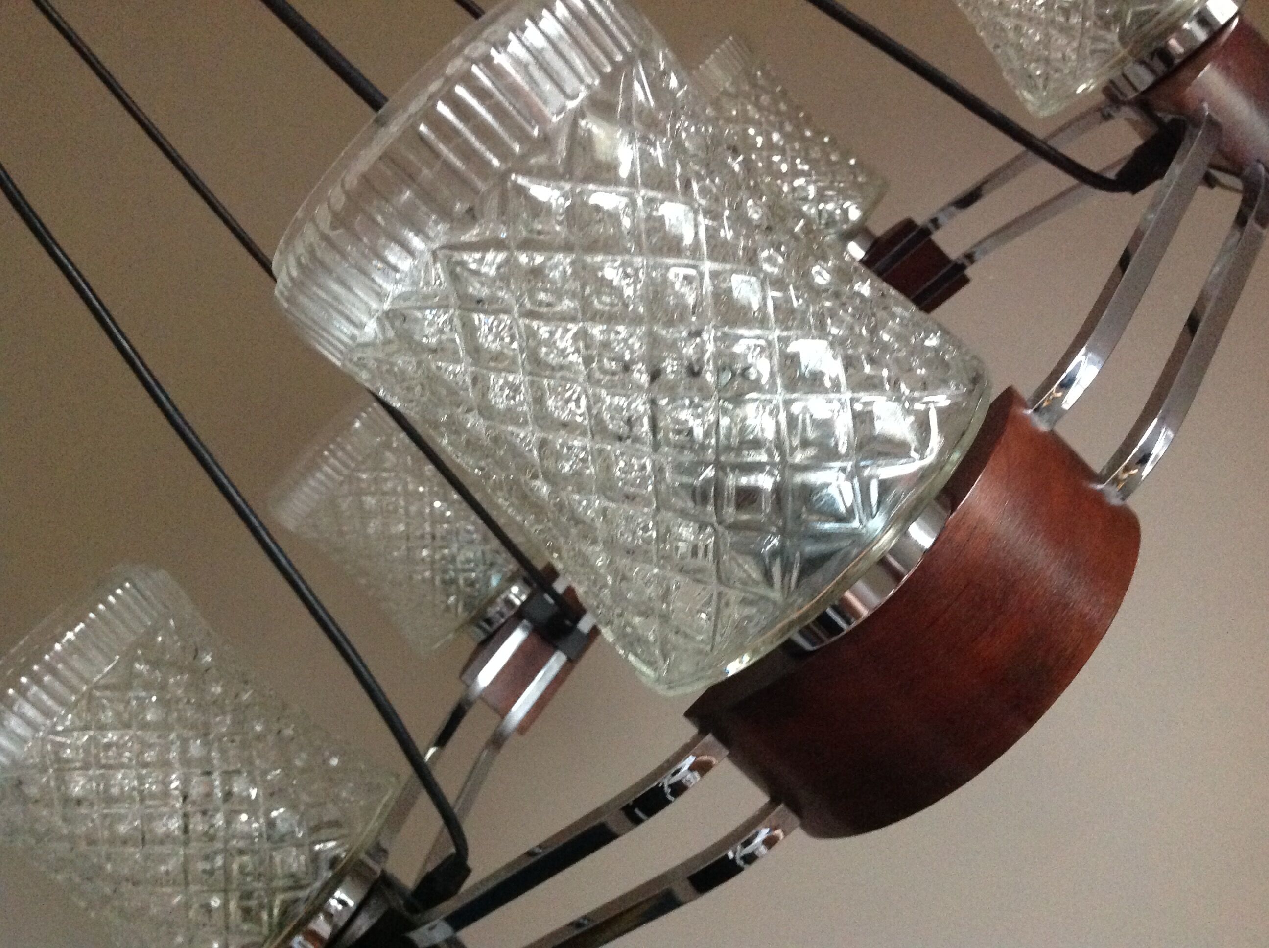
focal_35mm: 35
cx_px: 634
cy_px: 474
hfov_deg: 52.7
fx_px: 1281
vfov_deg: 40.6
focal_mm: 4.28
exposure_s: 1/15
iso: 500
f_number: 2.4
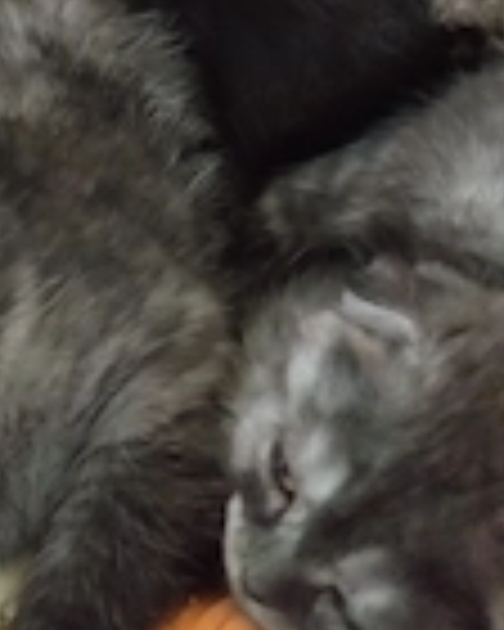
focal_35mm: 81
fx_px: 1510
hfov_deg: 18.7
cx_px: 423
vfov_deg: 21.7
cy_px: -148
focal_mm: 4.22
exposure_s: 1/20
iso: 800
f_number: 1.8
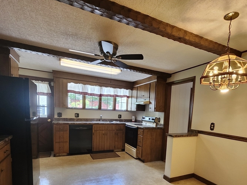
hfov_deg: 81.4
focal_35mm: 20
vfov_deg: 64.0
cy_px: 126
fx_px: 143
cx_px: 139
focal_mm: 1.74
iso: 160
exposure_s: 1/60
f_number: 2.2
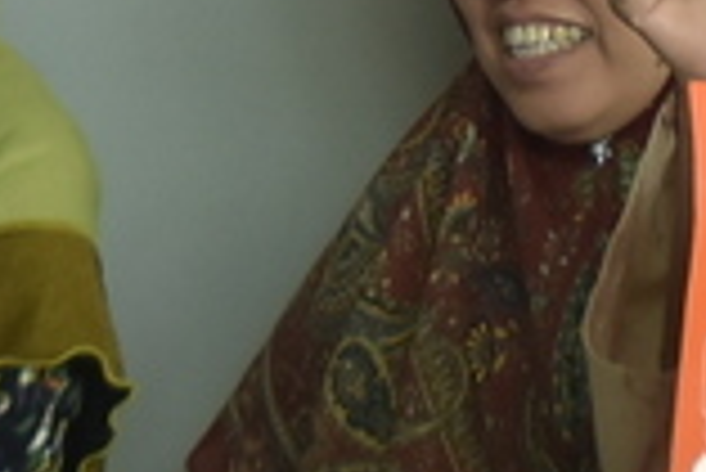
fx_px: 7282
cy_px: -187
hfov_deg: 5.5
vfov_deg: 3.7
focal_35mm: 371
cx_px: 270
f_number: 4.2
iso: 500
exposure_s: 1/125
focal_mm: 38
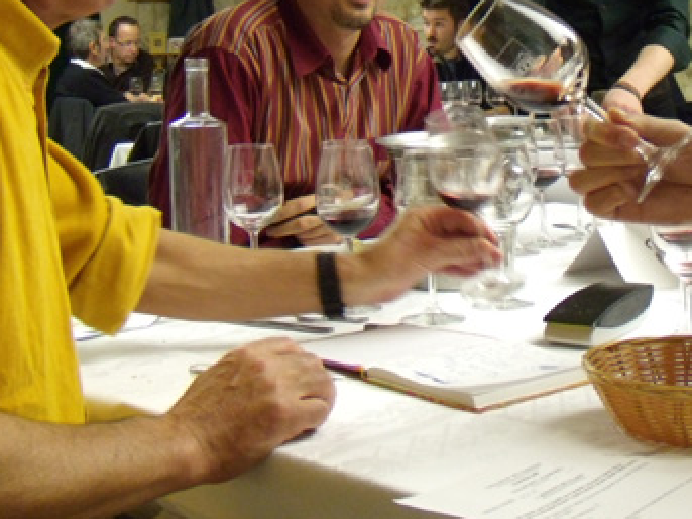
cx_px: 581
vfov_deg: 23.0
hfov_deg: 29.8
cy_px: 119
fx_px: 1259
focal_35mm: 63
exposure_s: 1/40
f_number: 3.6
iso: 400
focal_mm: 6.4
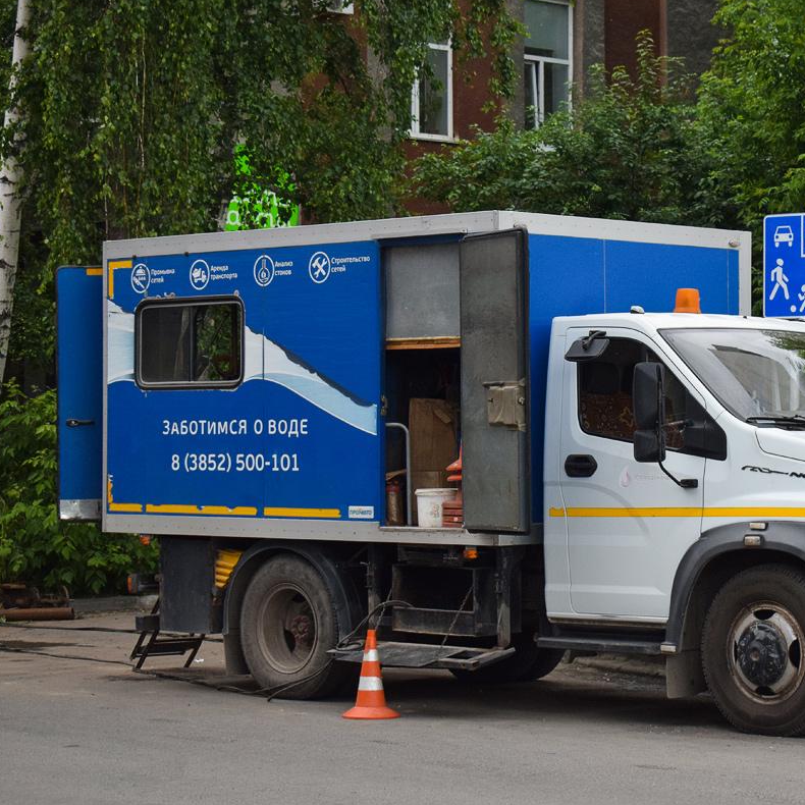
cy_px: 398
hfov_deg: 18.6
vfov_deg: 18.7
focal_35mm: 93
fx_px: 2447
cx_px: 588
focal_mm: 48
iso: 800
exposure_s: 1/400
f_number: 5.6
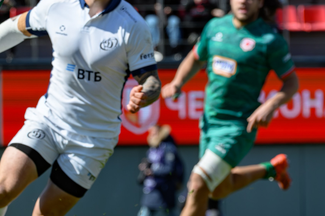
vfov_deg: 2.6
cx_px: -62
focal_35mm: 526
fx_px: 4748
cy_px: 75
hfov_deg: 3.9
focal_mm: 200
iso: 160
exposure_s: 1/1250
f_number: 5.6
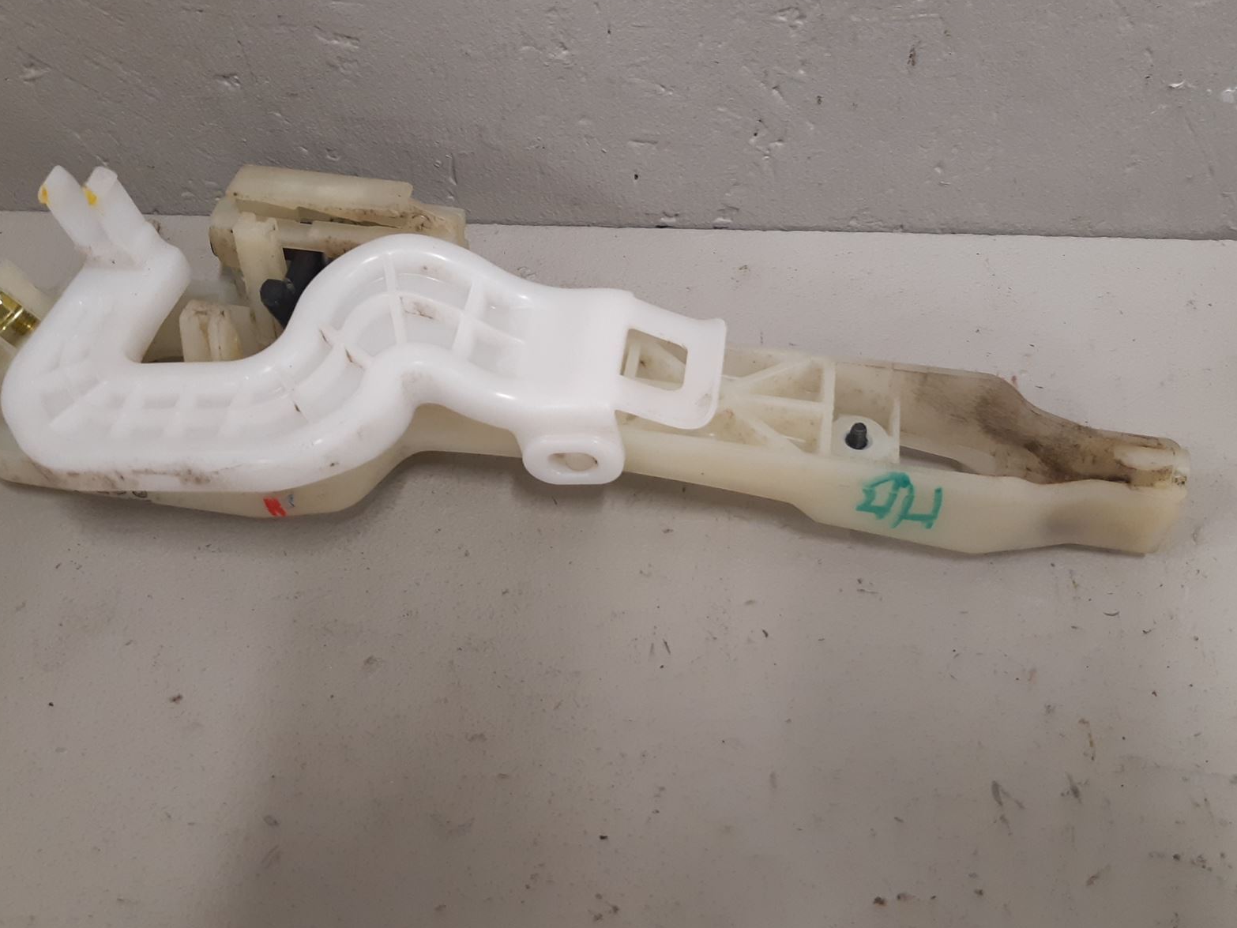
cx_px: 585
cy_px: 406
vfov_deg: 41.7
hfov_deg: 53.9
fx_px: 1215
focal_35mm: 34
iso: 160
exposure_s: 1/50
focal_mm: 3.93
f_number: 1.7
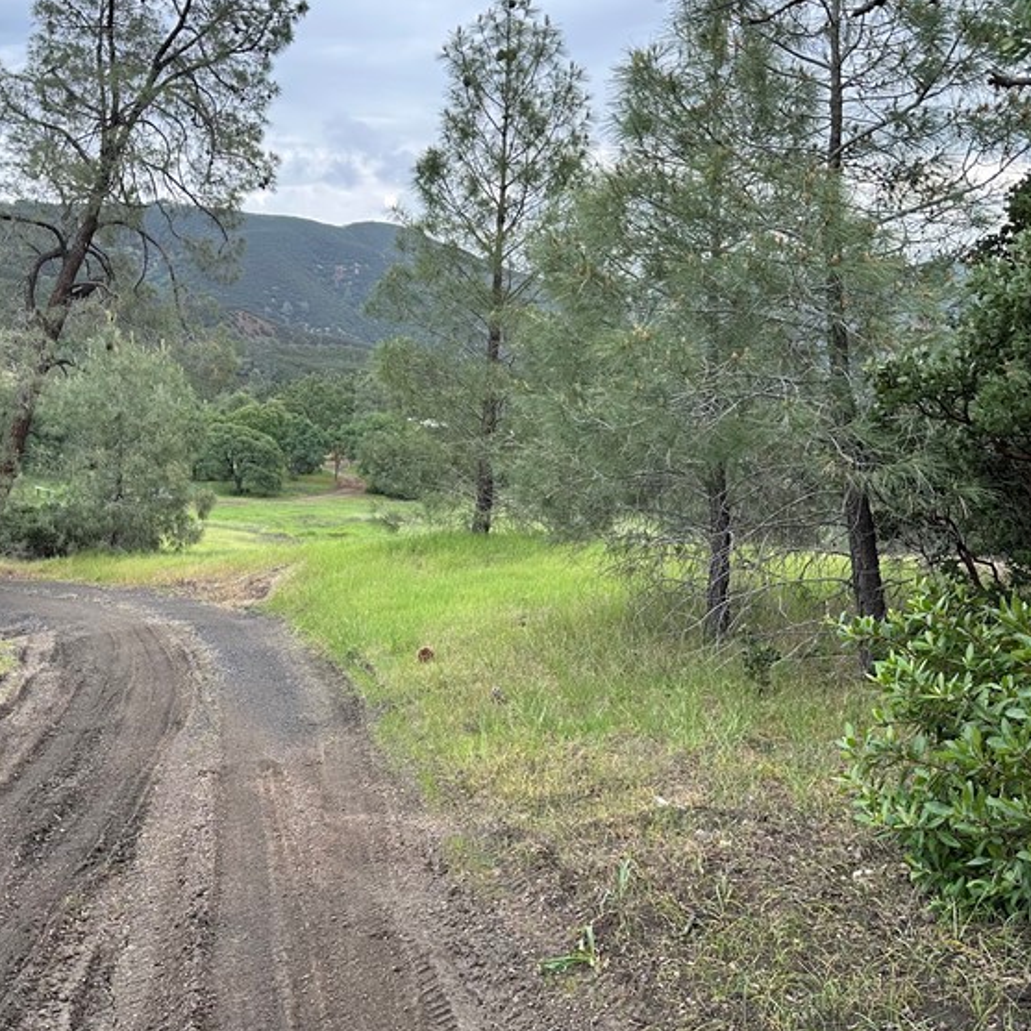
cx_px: 337
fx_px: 1314
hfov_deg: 42.2
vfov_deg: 42.8
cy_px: 578
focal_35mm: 39
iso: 80
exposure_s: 1/822
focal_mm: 6.86
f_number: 1.78
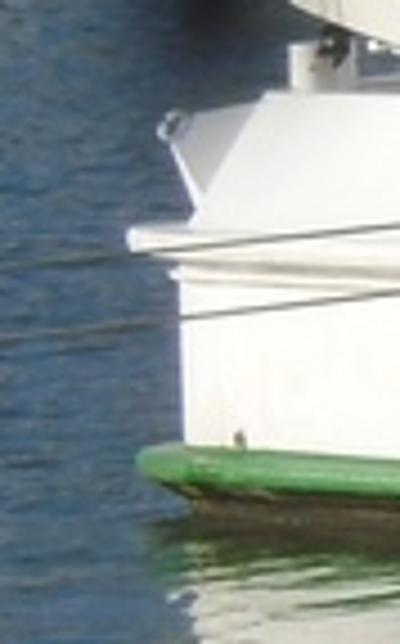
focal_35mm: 570
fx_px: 9972
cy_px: 59
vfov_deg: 3.7
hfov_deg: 2.2
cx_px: 1807
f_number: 6.1
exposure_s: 1/500
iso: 100
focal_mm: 14
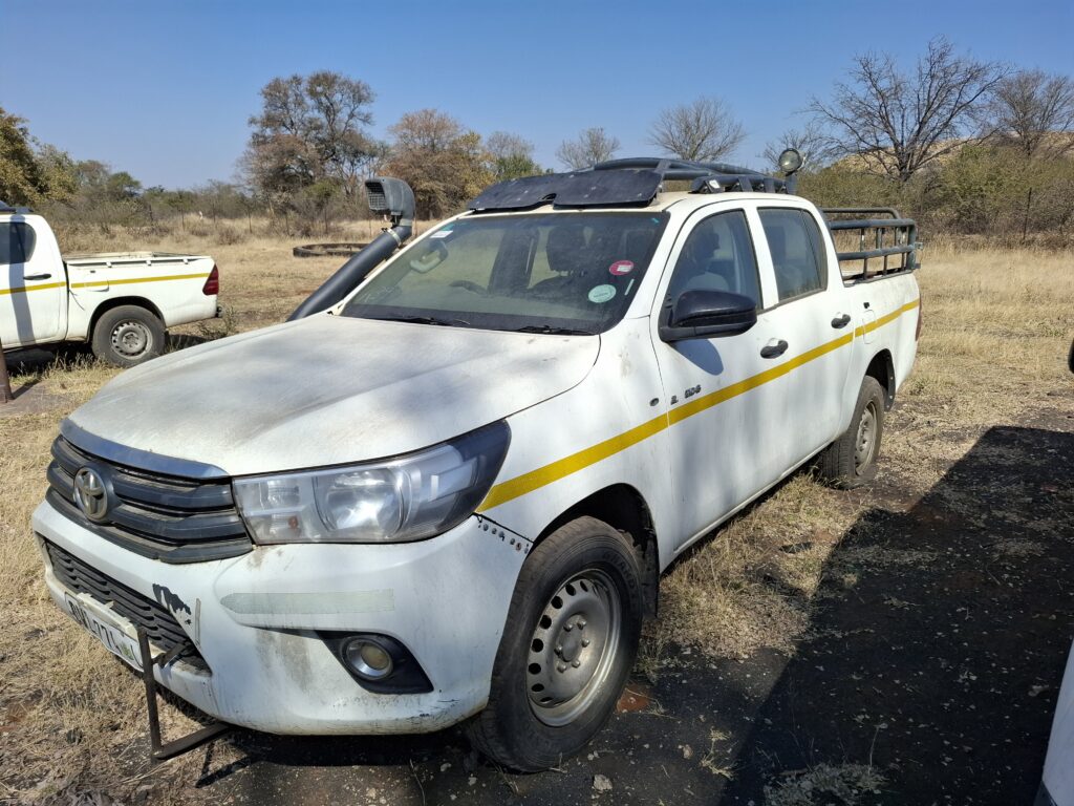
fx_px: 714
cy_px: 403
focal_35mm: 23
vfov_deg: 58.9
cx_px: 537
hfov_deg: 73.9
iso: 50
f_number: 1.8
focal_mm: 5.54
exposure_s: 1/2105
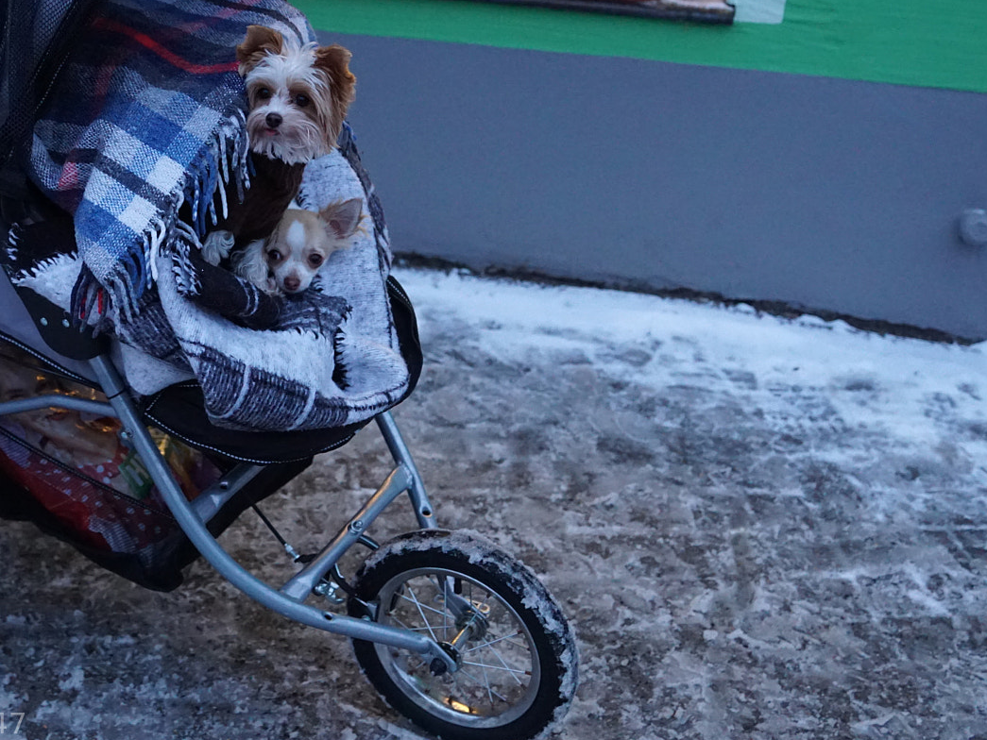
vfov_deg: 27.5
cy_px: 294
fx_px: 1511
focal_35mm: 53
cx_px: 287
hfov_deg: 35.6
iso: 2500
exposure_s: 1/160
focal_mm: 24
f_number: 2.8
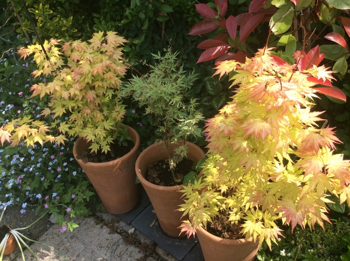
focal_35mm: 32
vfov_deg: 44.0
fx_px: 323
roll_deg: +12.1
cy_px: 130
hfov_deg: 56.9
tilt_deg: -38.9
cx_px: 175
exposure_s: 1/457
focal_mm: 3.3
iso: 32
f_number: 2.4
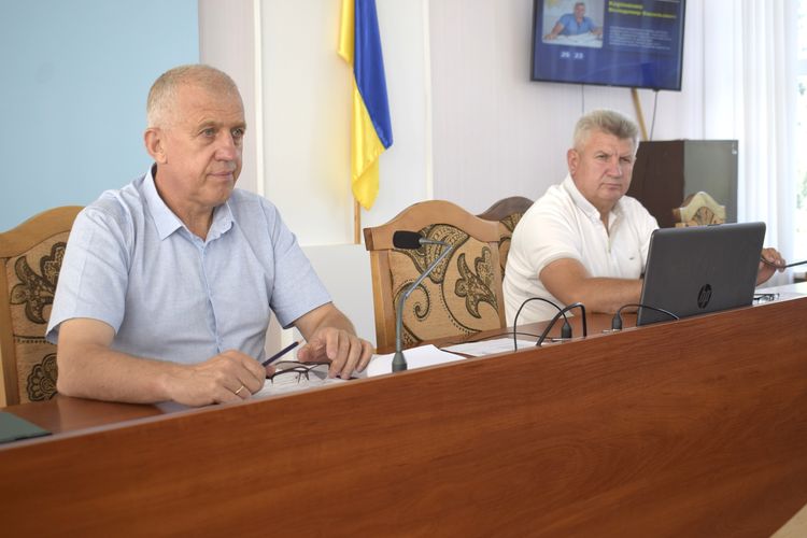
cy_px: 269
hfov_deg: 43.6
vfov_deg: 29.9
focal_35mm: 45
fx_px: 1009
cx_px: 404
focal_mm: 30
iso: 400
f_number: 5.6
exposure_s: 1/125
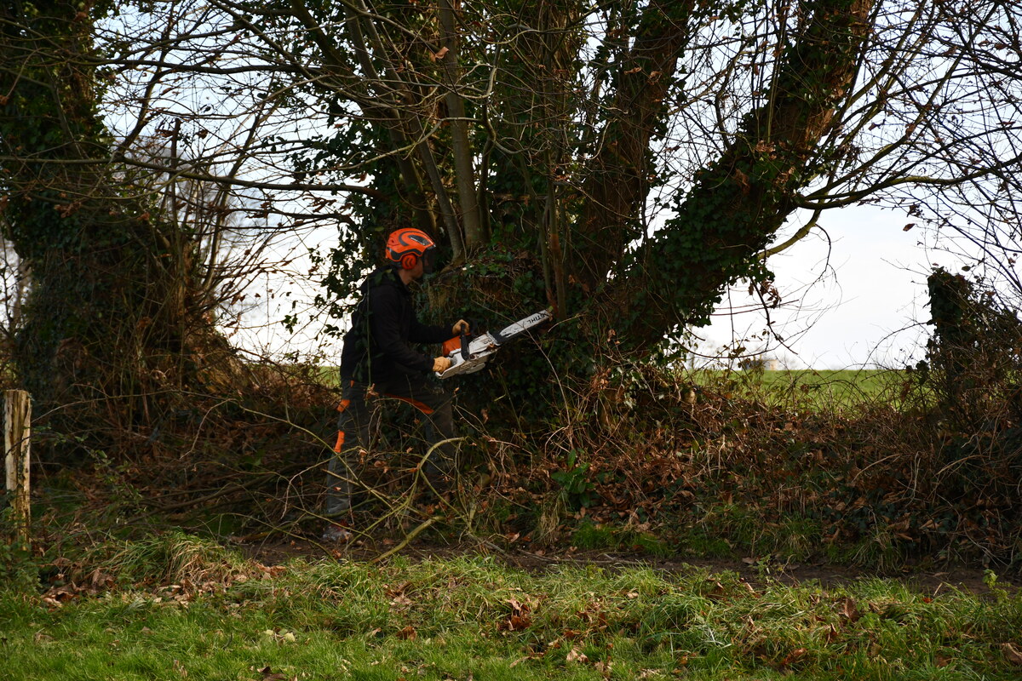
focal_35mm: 112
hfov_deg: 18.3
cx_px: 511
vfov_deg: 12.2
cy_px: 340
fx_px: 3179
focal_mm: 75
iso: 140
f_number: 5
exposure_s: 1/250
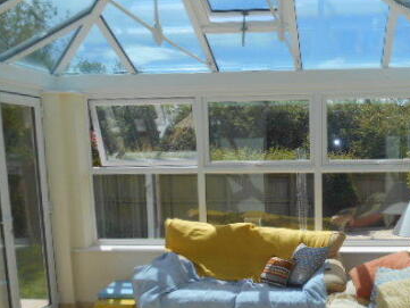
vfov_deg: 33.5
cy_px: 240
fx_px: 498
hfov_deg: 43.7
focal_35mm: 42
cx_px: 292
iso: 80
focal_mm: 4.7
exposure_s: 1/1000
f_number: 3.4
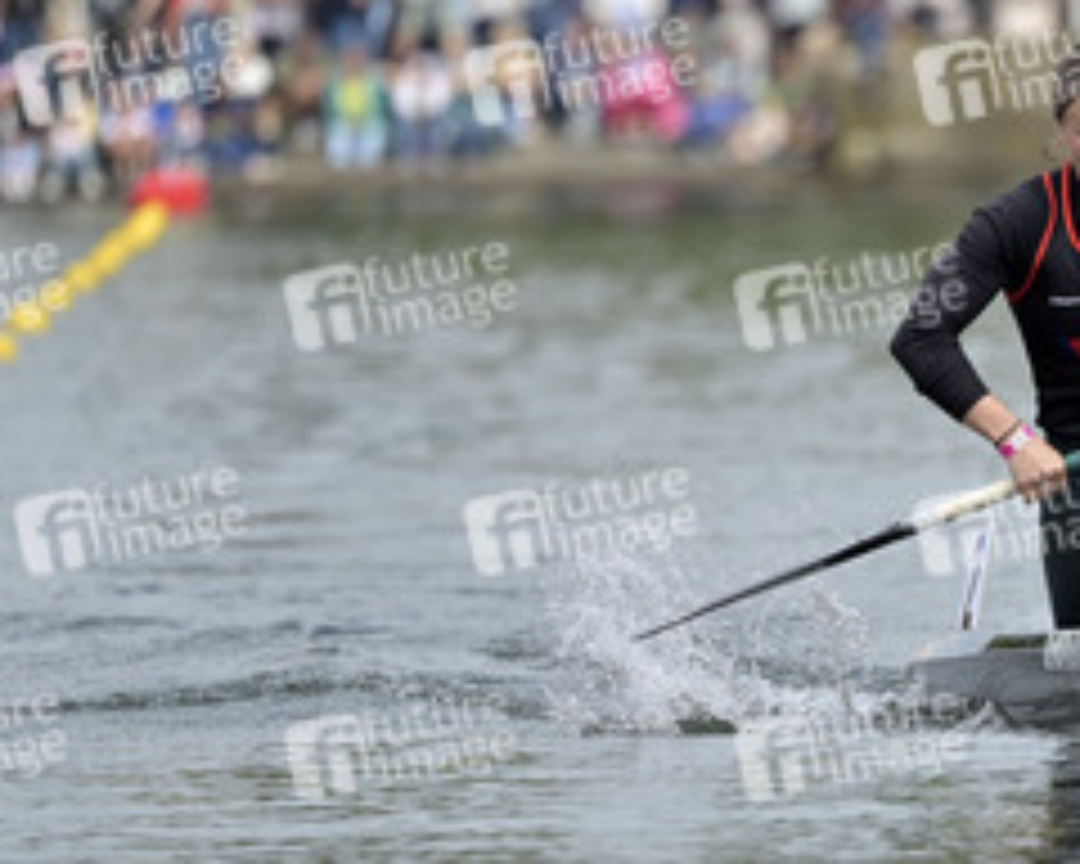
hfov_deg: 2.7
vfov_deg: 2.2
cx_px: 911
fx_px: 22503
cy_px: 410
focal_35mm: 704
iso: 560
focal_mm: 400
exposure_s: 1/2000
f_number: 5.6
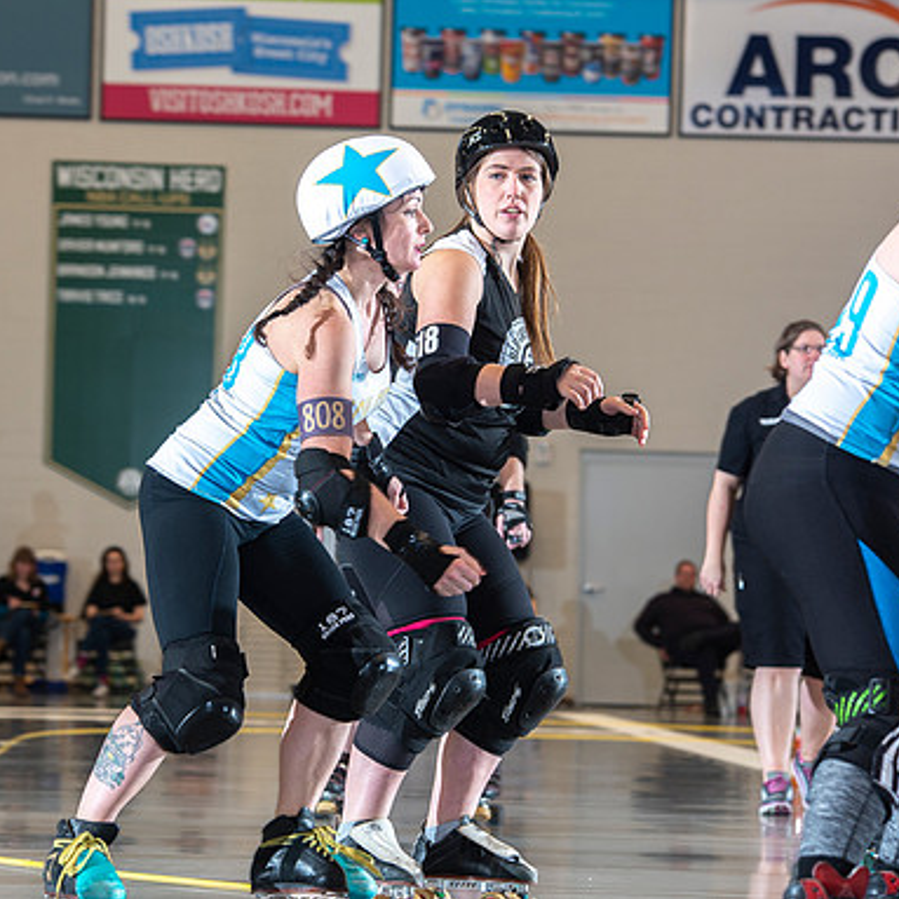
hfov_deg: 11.1
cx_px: 298
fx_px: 4613
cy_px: 447
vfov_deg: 11.1
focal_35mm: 157
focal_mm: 122
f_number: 5.6
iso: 500
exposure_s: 1/160
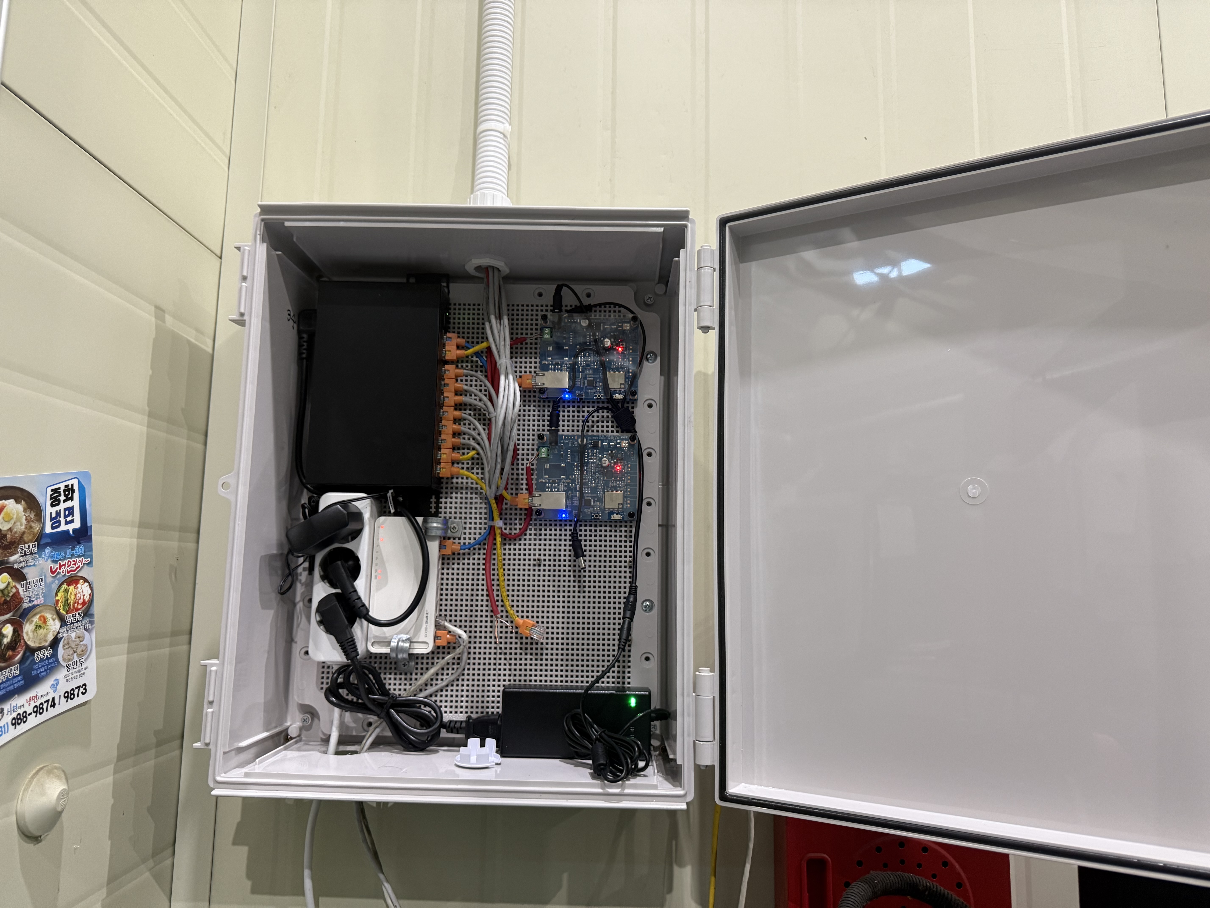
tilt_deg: +8.2
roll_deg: -1.9
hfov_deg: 71.6
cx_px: 605
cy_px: 454
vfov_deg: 56.8
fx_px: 839
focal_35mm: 24
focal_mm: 6.76
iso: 250
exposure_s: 1/60
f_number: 1.78
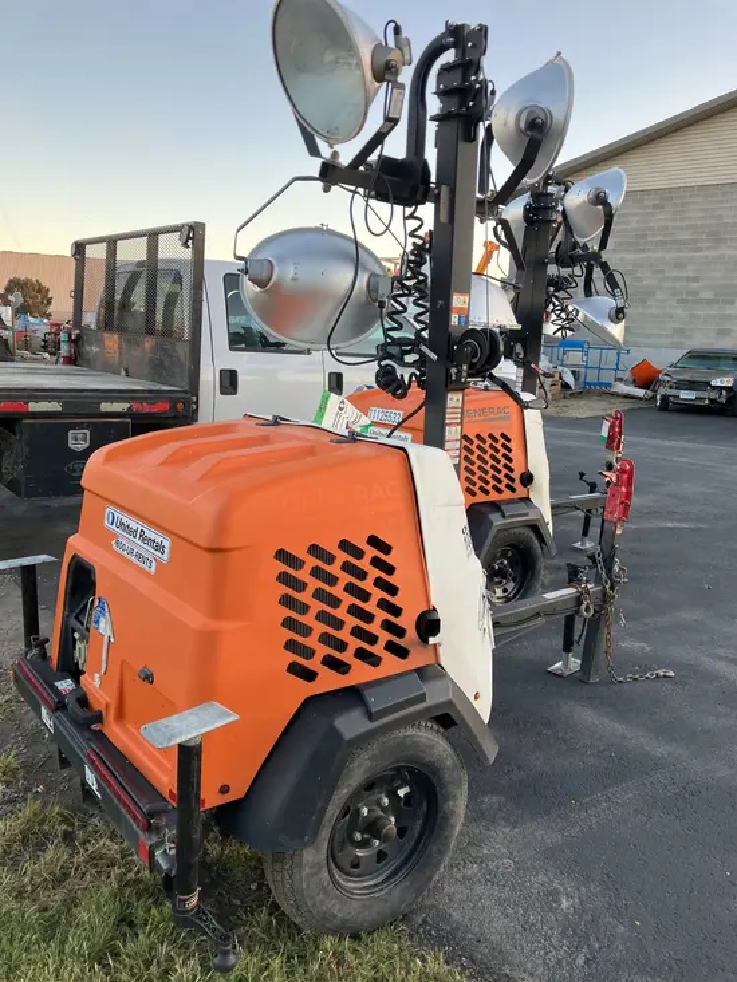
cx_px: 368
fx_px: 795
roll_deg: -4.3
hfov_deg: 49.8
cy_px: 491
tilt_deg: -8.7
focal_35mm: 28
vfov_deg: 63.4
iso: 40
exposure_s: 1/121
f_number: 1.8
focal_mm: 3.99
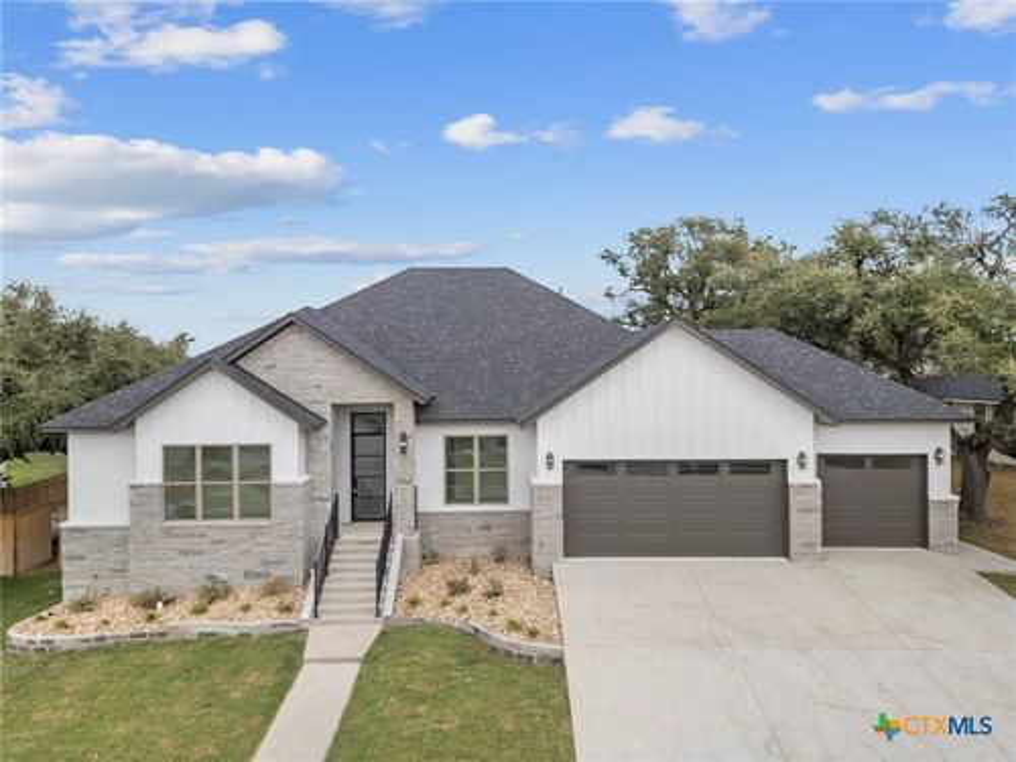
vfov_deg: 56.8
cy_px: 381
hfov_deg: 71.6
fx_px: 704
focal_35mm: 24
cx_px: 508
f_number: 1.7
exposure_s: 1/160
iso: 120
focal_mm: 6.72
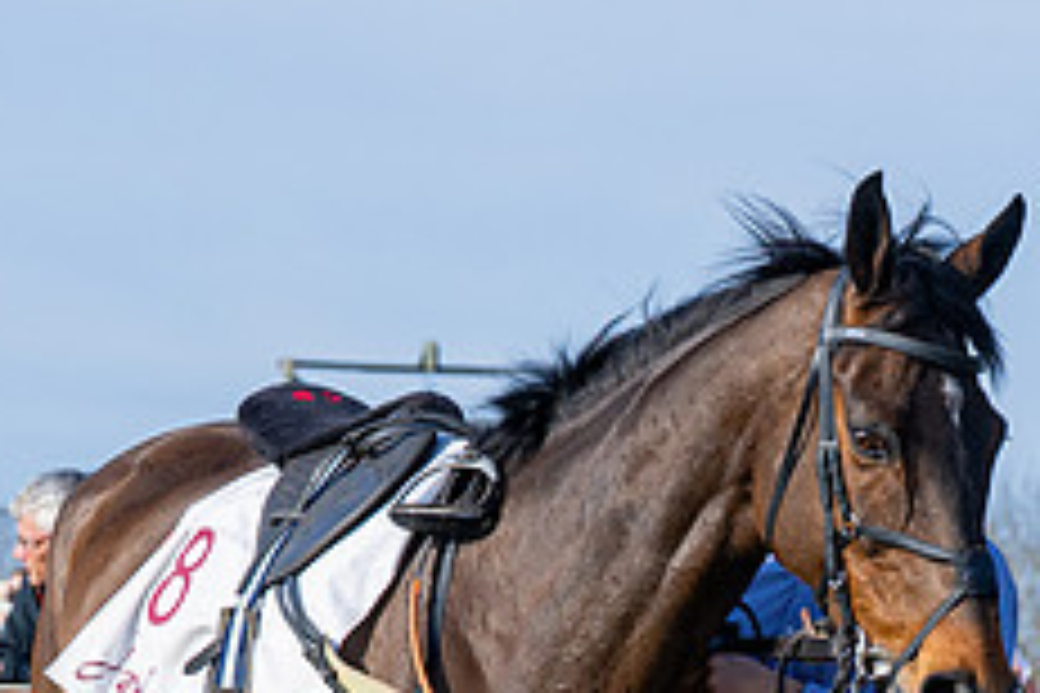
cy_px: 968
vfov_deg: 4.3
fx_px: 9273
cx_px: 753
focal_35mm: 321
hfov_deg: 6.4
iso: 200
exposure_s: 1/1600
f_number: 4.5
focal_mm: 70
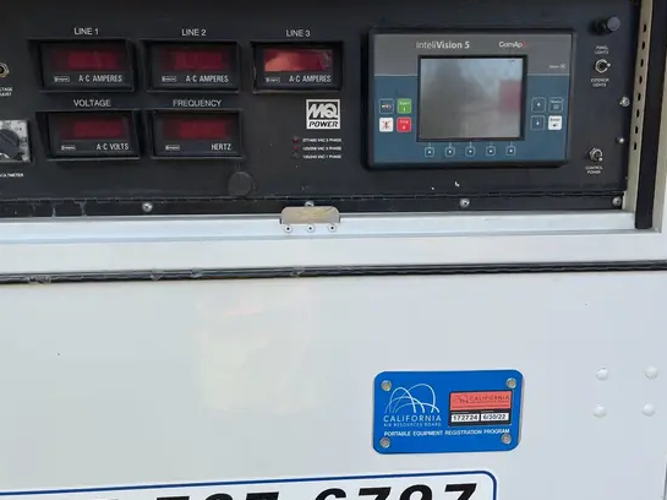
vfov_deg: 40.6
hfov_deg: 52.7
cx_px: 334
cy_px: 240
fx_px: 674
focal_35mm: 35
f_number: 1.6
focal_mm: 5.1
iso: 50
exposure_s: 1/657
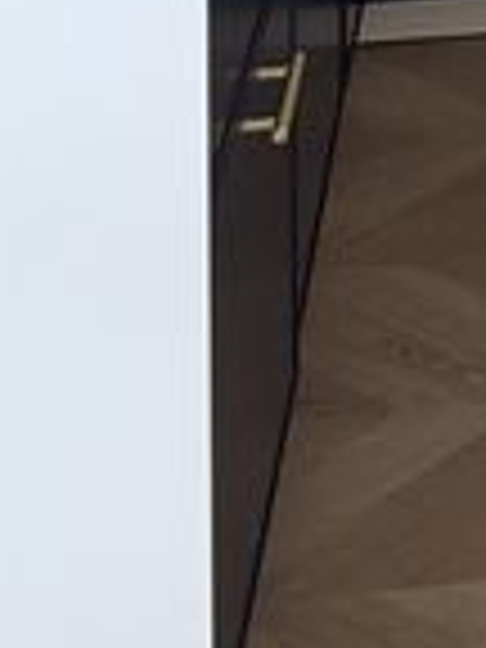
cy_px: -1053
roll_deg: -0.7
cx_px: 1246
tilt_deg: -3.1
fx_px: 3126
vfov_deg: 9.9
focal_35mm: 167
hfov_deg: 8.1
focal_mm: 6.76
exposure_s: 1/81
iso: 200
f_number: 1.78
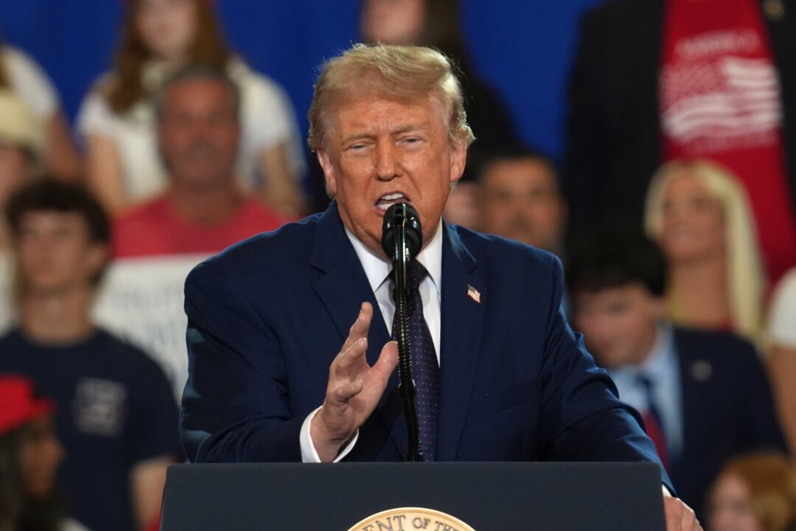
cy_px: 266
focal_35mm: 900
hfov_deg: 2.3
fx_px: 19898
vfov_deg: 1.5
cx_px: 398
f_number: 8
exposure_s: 1/320
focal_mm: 600
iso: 3200
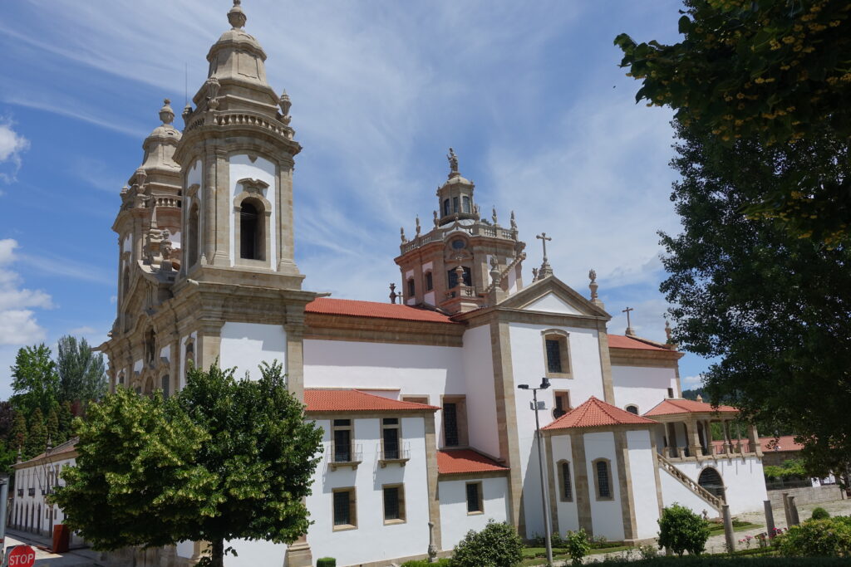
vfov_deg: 42.3
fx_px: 733
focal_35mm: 31
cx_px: 426
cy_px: 284
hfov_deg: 60.3
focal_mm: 11.22
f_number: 5.6
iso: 125
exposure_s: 1/100
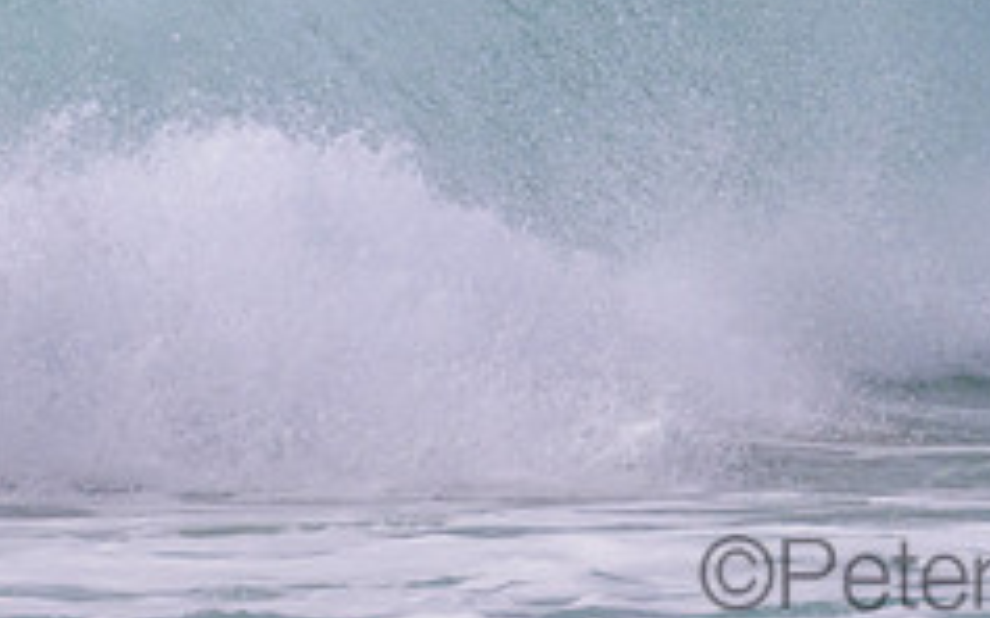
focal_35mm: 2669
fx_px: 71994
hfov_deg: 0.8
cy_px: -103
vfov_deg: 0.5
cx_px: 618
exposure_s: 1/2000
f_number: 11
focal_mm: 800
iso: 1000
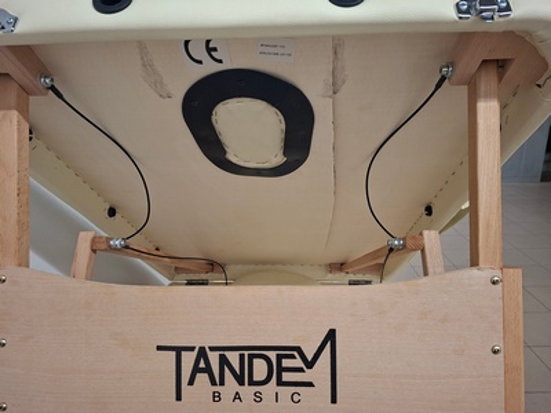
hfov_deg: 73.9
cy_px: 206
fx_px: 366
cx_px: 276
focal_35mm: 23
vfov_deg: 58.9
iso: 250
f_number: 1.8
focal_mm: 5.54
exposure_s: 1/60
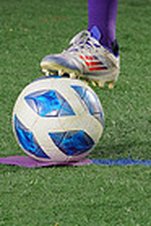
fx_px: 5774
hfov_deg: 1.5
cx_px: 152
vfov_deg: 2.2
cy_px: -200
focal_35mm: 920
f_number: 7.1
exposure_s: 1/200
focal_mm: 221
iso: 200
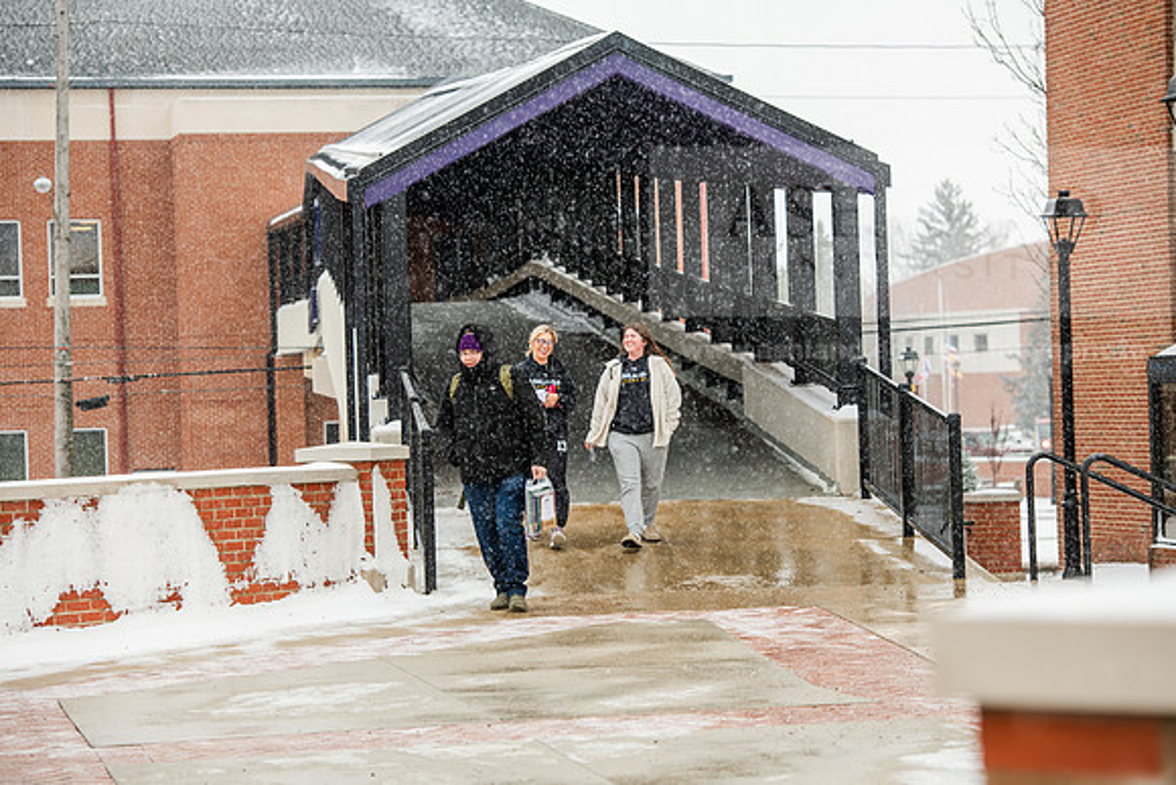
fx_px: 3790
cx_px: 588
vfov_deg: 11.8
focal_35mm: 116
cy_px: 392
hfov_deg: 17.6
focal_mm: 116
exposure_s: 1/200
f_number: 4.5
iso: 400
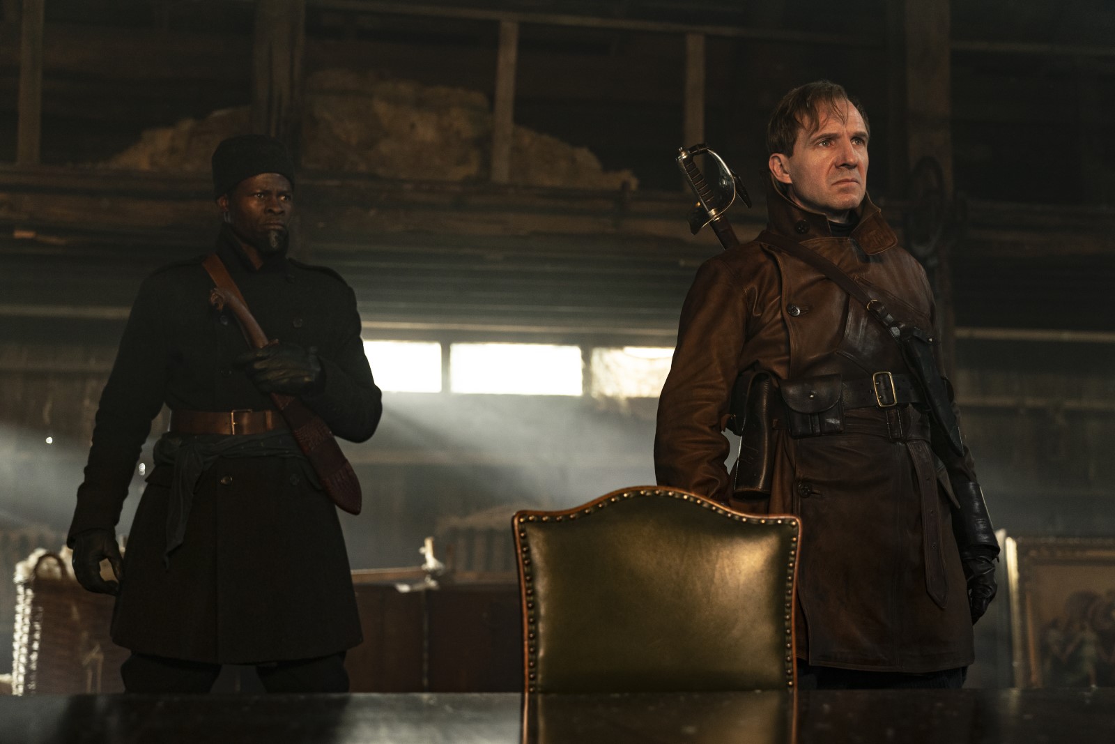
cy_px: 372
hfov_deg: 38.9
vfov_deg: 26.5
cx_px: 558
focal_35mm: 51
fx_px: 1580
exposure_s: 1/60
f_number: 2.8
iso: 1000
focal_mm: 51
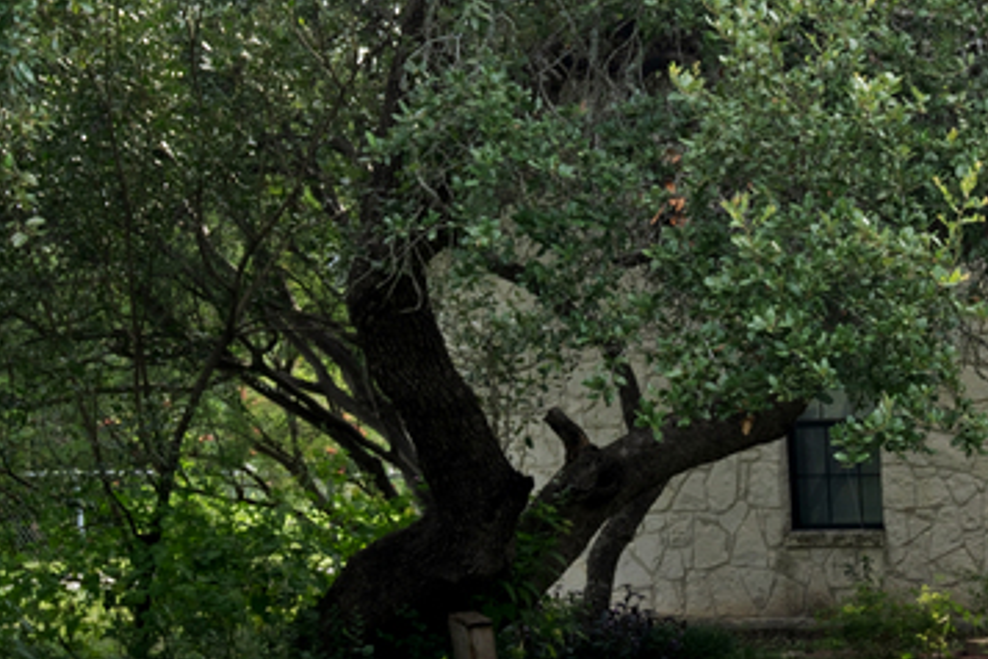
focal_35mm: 127
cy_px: 313
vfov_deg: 10.8
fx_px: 3485
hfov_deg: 13.3
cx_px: 2109
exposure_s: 1/30
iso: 100
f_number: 8
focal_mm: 28
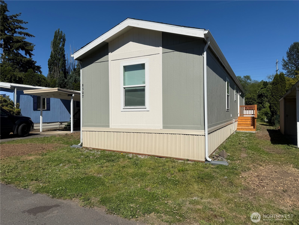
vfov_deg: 56.8
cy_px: 112
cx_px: 150
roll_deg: +0.5
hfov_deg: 71.6
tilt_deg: +0.4
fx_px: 207
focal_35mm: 24
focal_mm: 6.76
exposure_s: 1/9091
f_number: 1.78
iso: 80
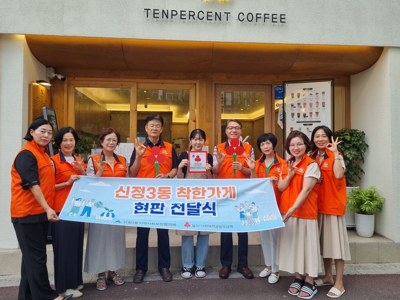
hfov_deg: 63.5
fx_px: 323
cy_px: 142
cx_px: 200
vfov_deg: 49.7
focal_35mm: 28
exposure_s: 1/339
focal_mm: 5.4
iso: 50
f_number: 1.8
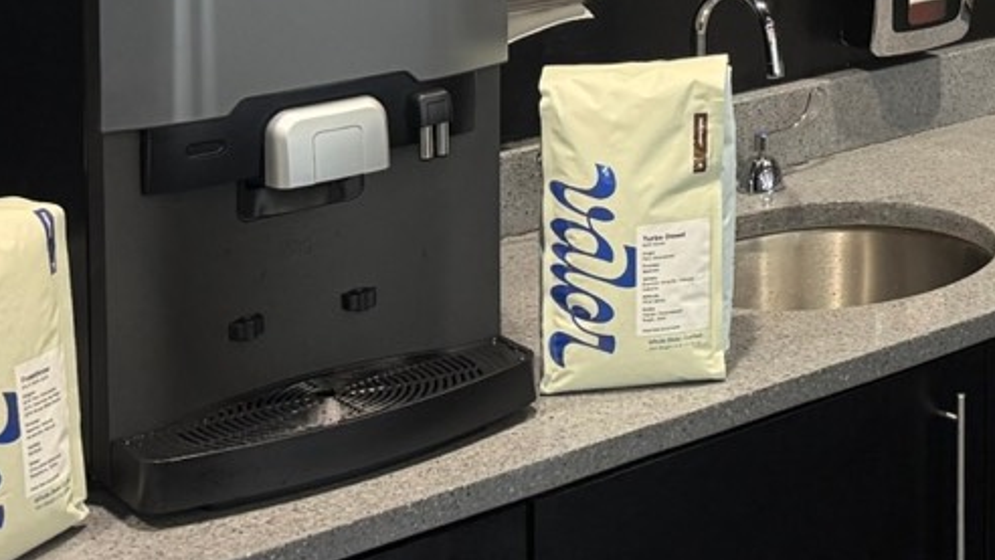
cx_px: 1254
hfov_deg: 22.6
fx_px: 2243
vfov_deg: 13.2
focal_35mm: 85
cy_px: -358
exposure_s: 1/146
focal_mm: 6.76
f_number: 1.78
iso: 200
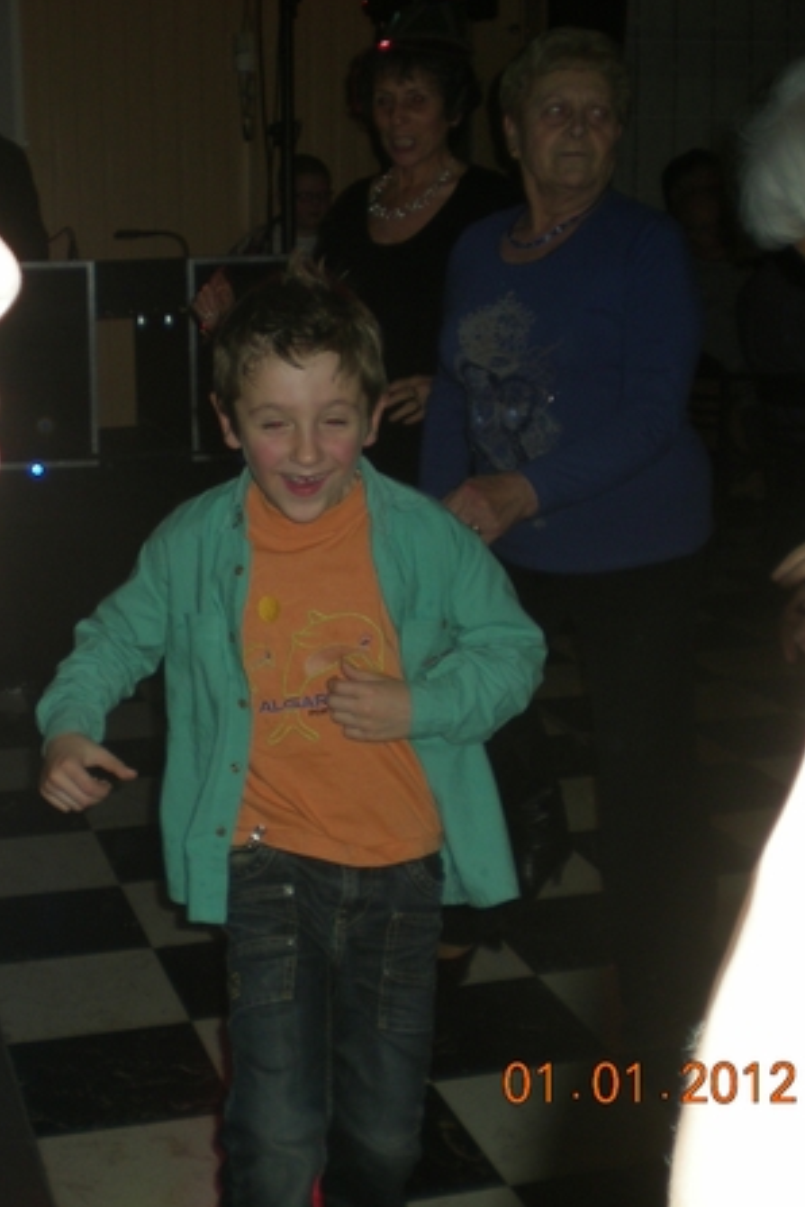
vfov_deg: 37.5
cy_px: 602
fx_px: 1778
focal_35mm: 53
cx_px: 232
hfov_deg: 25.3
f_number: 3.1
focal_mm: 6.3
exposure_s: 1/60
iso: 50
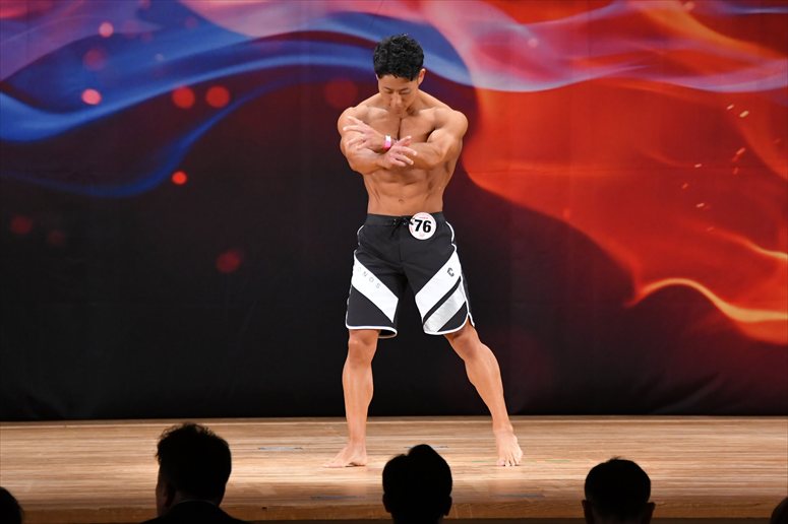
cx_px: 394
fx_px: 5579
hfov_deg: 8.1
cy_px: 262
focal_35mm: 255
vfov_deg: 5.4
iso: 3200
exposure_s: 1/400
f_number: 5.6
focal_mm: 170
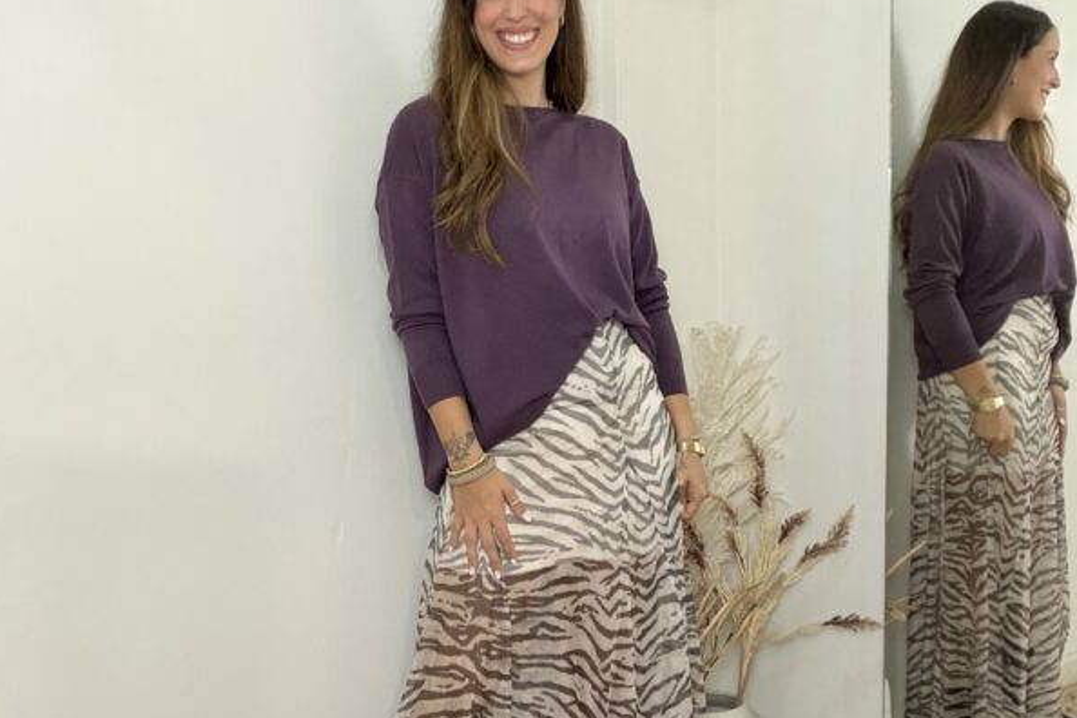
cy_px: 406
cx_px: 535
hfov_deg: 46.4
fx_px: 1256
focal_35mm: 42
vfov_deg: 31.9
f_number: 1.9
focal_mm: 2.71
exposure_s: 1/60
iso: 200
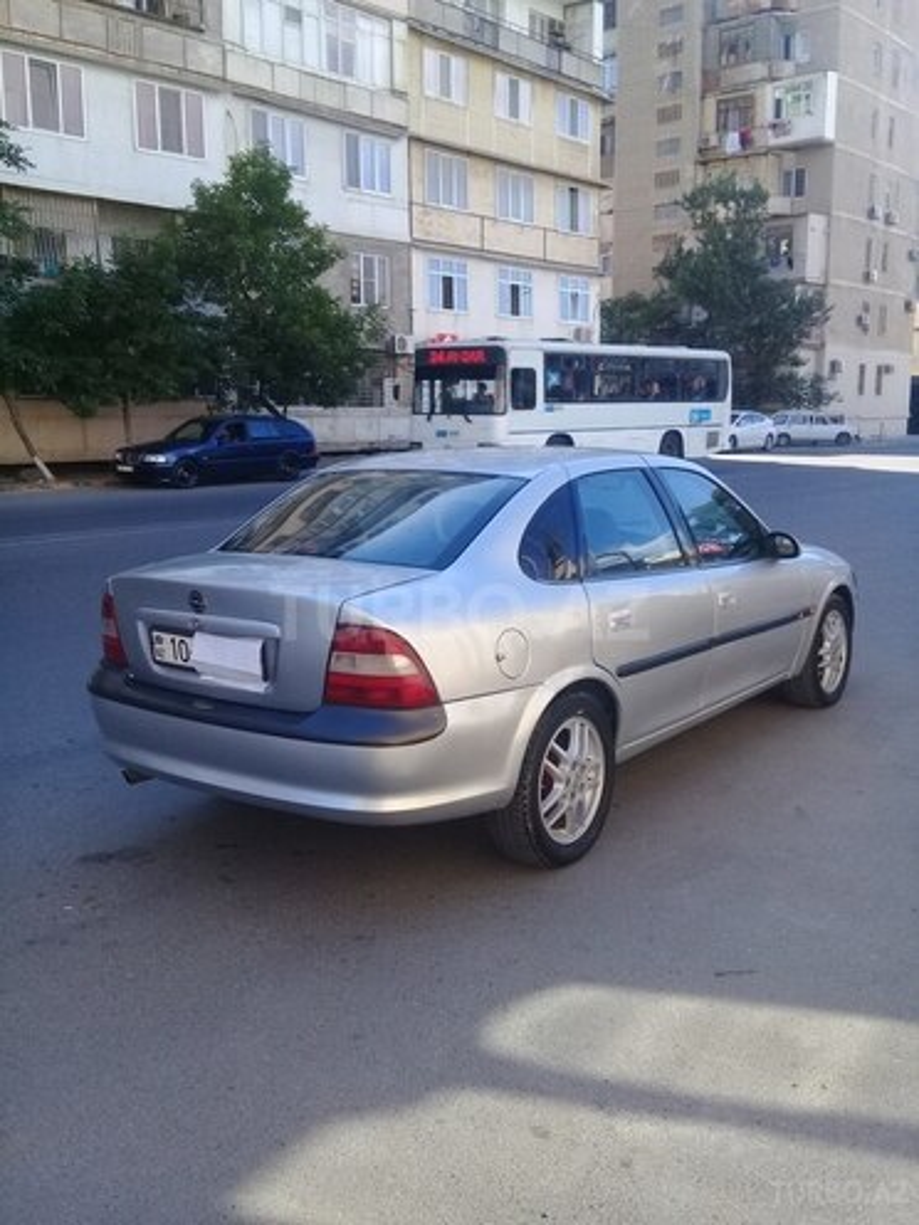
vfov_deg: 58.4
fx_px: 1097
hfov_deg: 45.4
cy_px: 612
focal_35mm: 31
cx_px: 460
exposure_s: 1/344
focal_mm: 3.3
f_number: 2.2
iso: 50
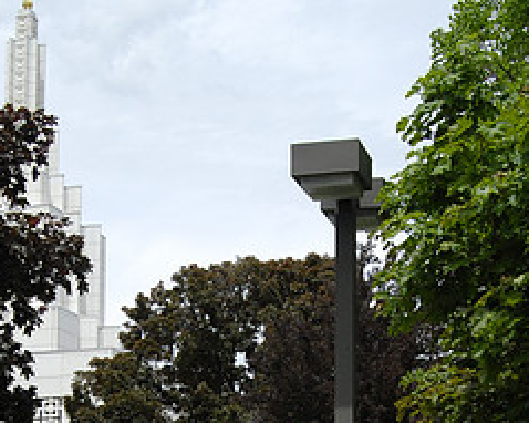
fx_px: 1283
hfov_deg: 23.3
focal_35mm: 82
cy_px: 509
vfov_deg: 17.8
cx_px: 239
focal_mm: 24
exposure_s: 1/640
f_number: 10
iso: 400
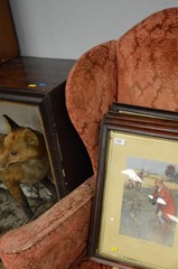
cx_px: 140
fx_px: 335
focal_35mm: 45
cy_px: 207
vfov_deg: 42.1
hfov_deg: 29.1
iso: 400
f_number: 3.5
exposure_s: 1/15
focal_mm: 18
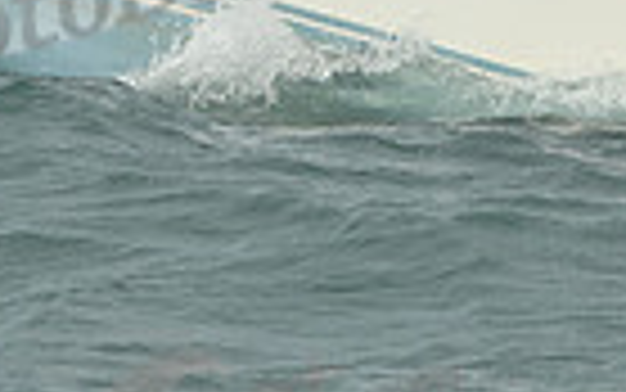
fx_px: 6673
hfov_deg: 5.4
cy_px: -313
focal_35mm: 391
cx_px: 698
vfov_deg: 3.3
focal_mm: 92
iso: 320
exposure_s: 1/1250
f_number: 11
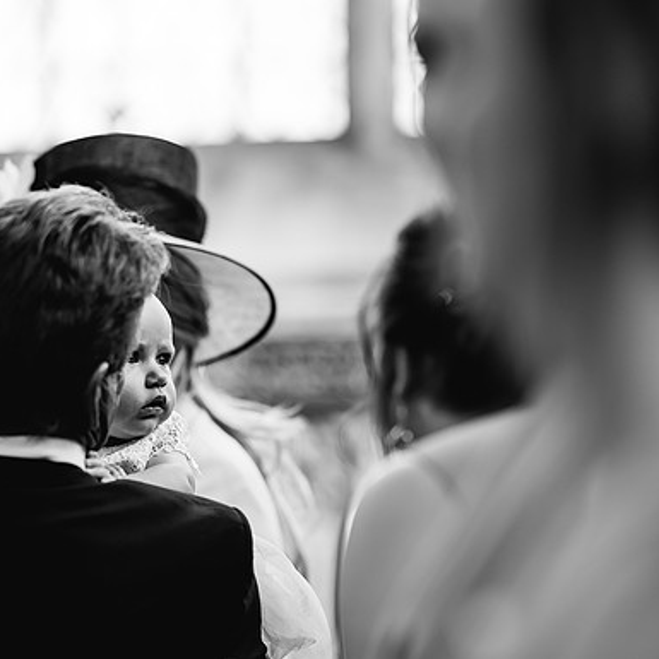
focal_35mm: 173
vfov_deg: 10.1
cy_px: 330
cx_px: 300
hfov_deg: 10.1
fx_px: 3726
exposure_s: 1/125
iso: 500
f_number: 2.2
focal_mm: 135
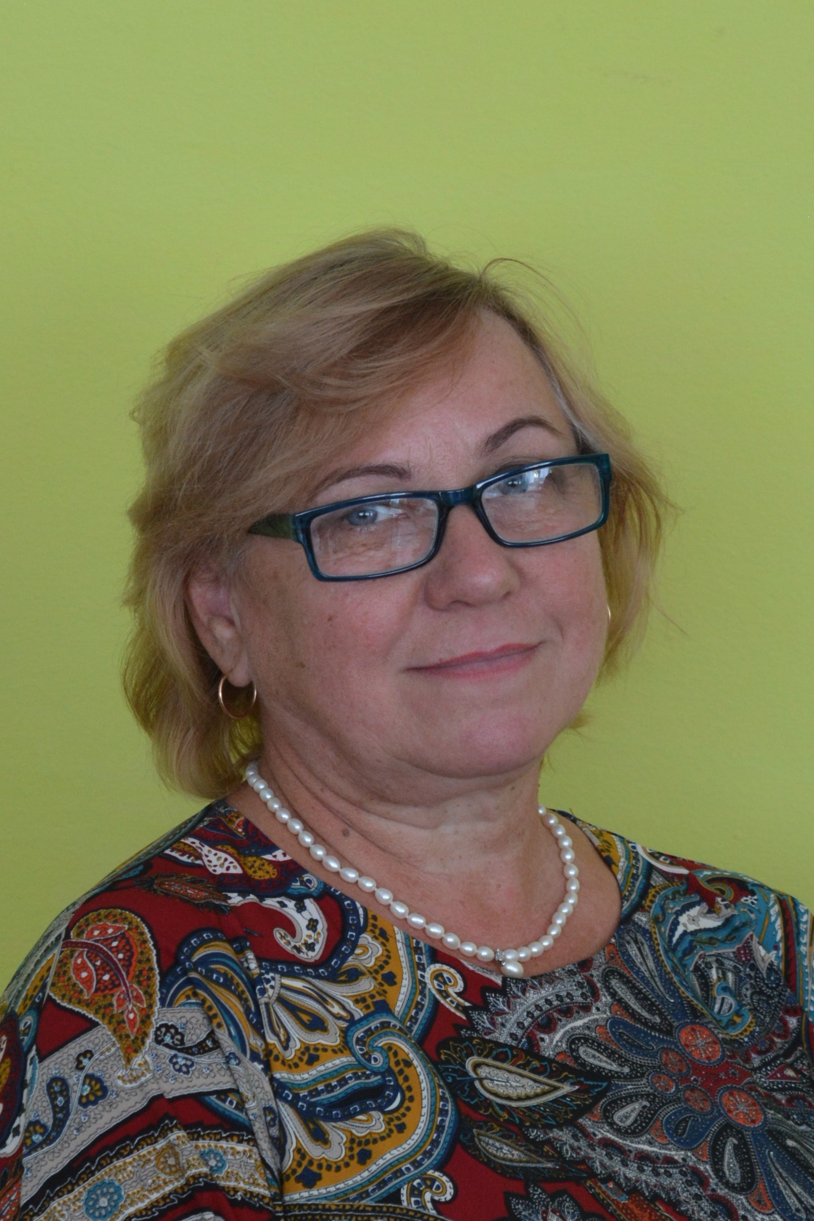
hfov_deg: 16.6
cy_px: 610
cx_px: 407
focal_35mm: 82
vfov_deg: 24.6
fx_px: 2798
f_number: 5.6
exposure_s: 1/80
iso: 800
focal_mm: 55
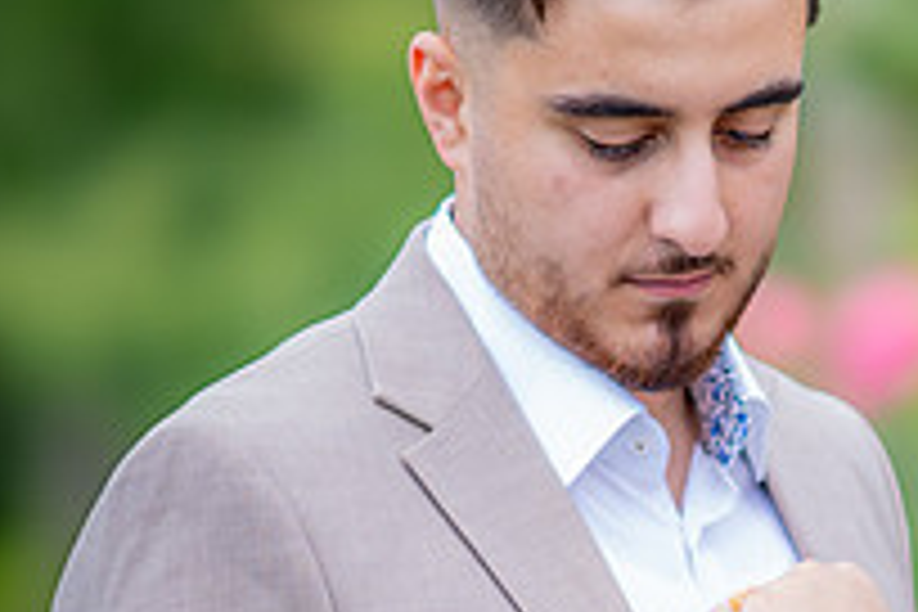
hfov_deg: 5.7
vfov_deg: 3.8
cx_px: 792
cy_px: 497
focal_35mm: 361
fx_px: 9205
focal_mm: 85
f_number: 1.4
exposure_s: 1/1600
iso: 100
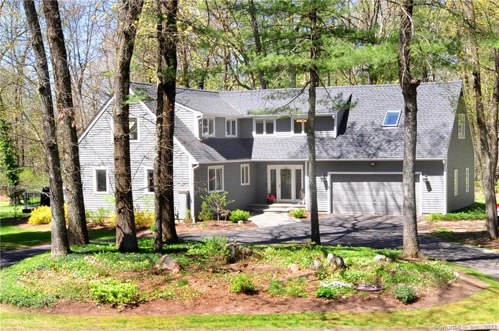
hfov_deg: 62.0
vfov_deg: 43.5
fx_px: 415
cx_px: 250
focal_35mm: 30
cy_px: 166
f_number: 8
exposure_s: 1/160
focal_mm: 20
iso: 250
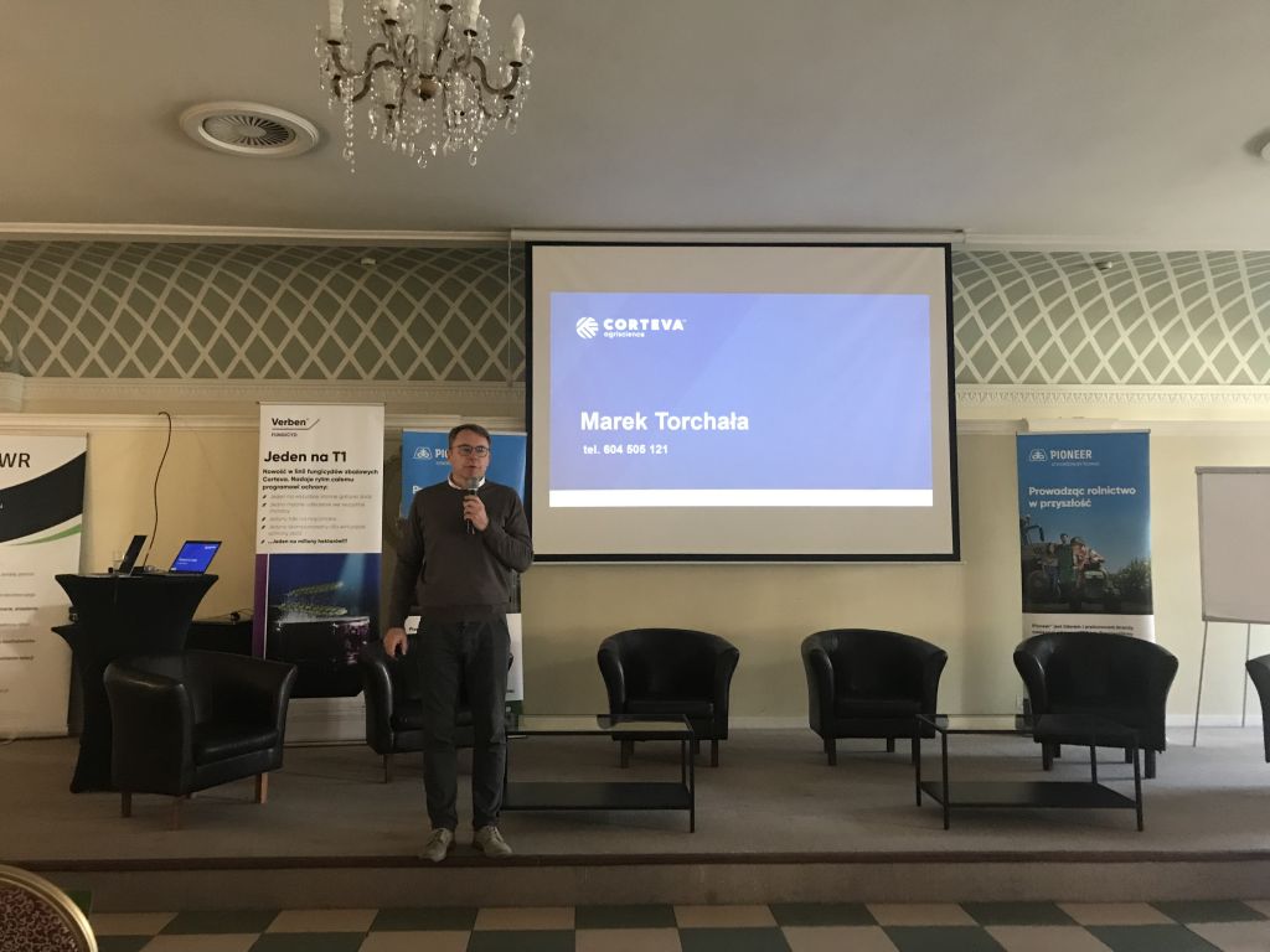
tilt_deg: +4.3
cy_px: 476
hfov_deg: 63.4
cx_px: 635
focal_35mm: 28
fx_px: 1027
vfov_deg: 49.7
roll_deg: +0.8
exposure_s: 1/15
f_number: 1.8
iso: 80
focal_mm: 3.99
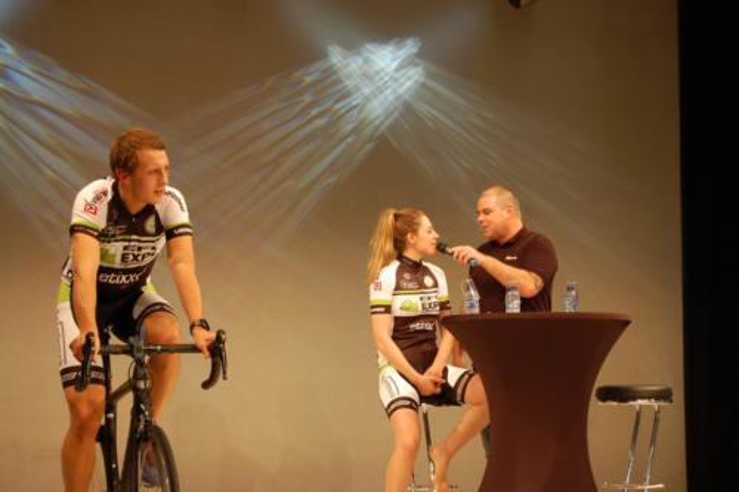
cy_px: 246
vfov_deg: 16.5
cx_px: 370
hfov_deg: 24.6
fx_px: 1693
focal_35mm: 82
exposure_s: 1/50
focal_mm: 55
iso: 400
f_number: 5.6
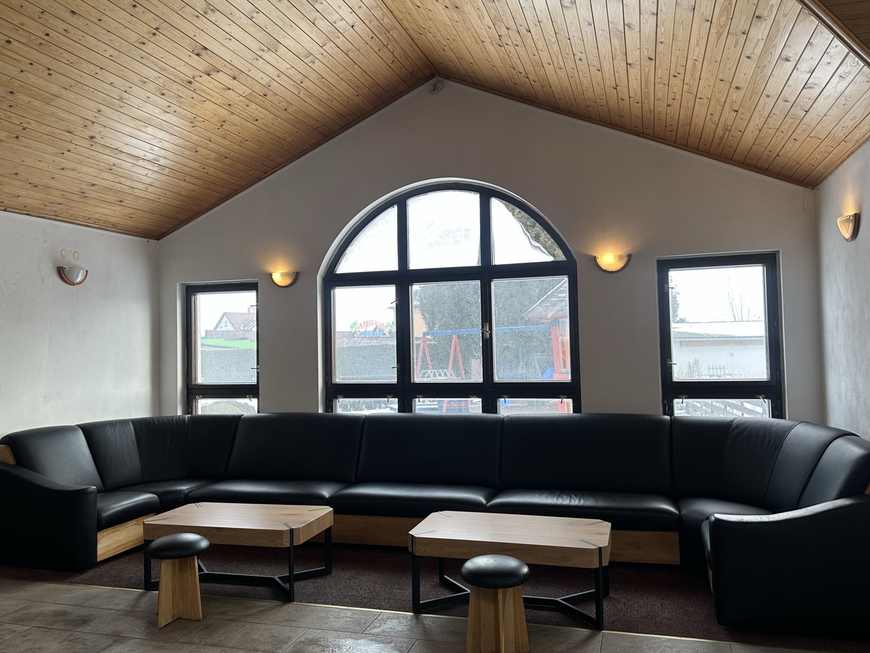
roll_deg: +0.9
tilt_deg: +2.2
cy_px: 321
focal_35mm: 27
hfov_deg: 65.3
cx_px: 439
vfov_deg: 51.4
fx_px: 679
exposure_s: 1/191
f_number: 1.78
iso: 64
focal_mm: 6.86
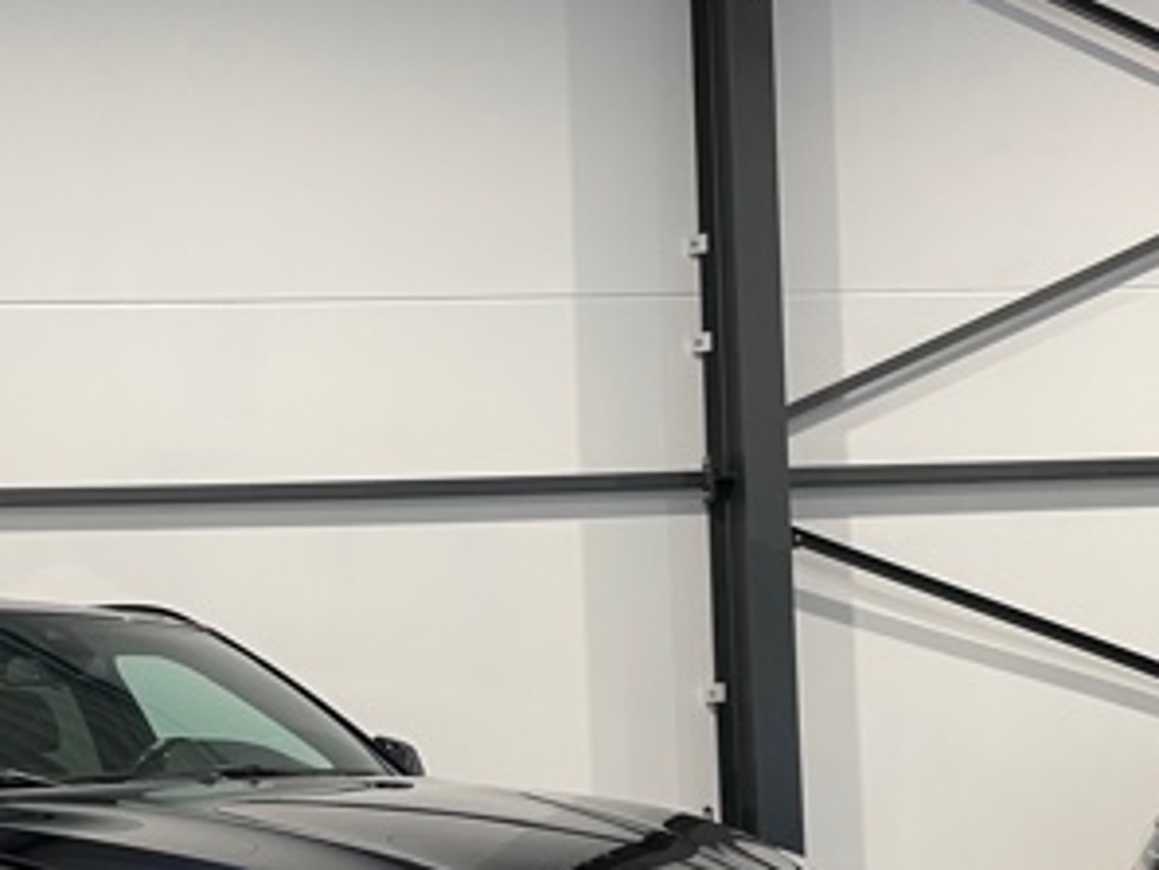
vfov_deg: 25.1
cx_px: 250
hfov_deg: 33.4
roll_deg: +2.2
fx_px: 1876
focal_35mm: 56
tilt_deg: -0.9
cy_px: 819
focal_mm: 4.2
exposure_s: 1/50
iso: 80
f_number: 1.6
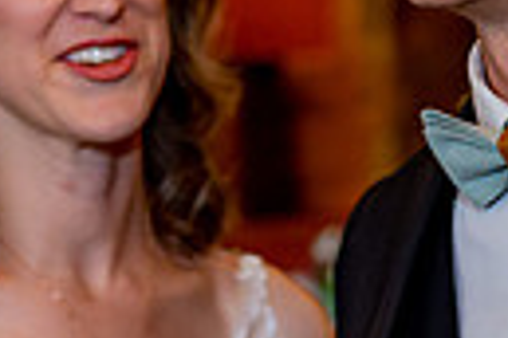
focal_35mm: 215
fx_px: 3034
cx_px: 358
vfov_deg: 6.4
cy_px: -6
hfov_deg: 9.6
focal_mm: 44
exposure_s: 1/160
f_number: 2.8
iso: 1250
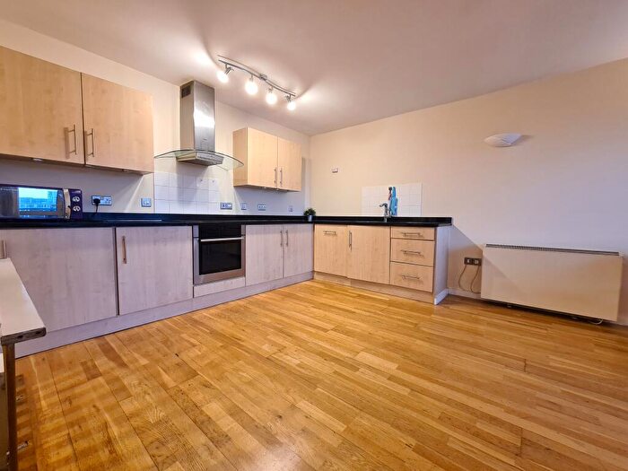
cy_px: 236
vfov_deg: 89.9
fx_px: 236
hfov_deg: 106.2
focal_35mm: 13
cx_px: 314
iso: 320
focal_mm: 2.22
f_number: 2.2
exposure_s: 1/50
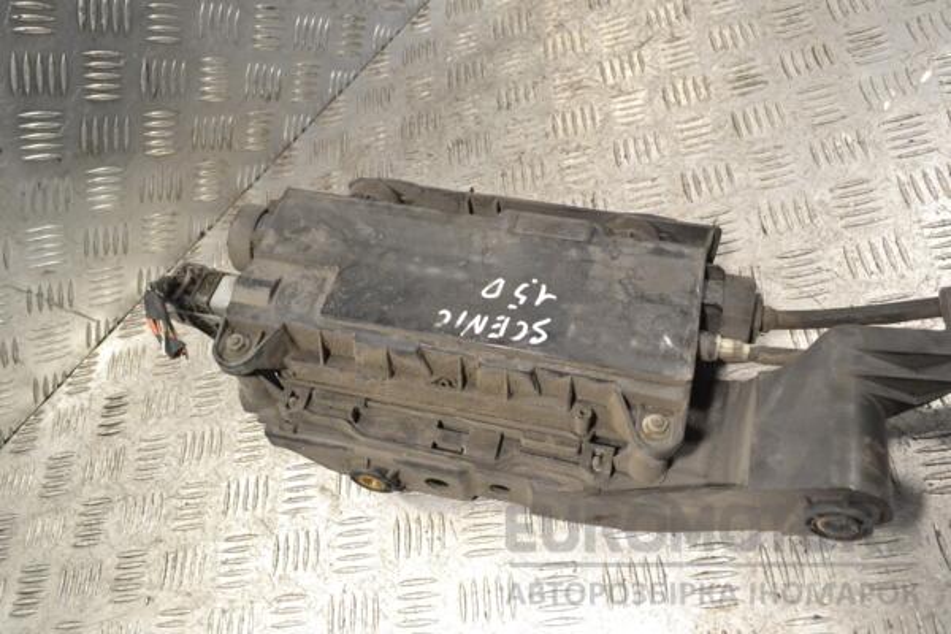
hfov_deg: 67.4
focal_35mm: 27
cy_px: 317
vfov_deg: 47.9
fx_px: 713
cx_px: 476
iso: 3200
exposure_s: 1/250
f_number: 8
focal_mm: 18
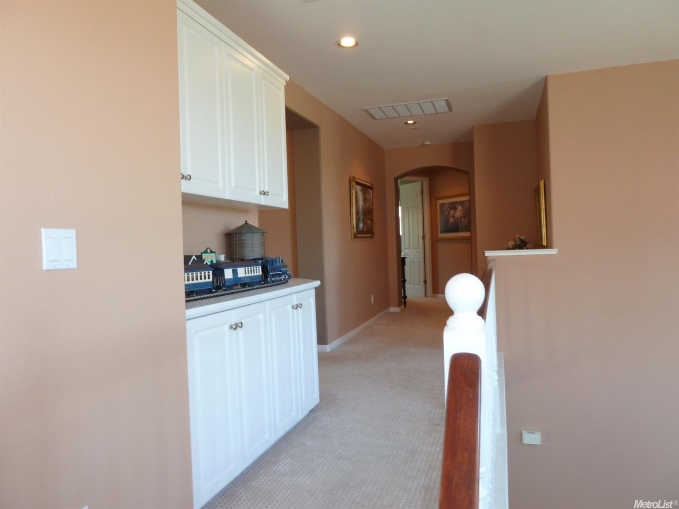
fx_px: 490
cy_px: 254
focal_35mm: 25
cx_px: 340
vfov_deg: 54.9
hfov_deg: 69.4
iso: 100
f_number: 3.3
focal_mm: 4.1
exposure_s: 1/15
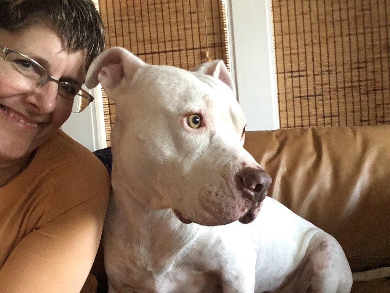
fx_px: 349
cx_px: 195
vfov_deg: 45.4
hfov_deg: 58.4
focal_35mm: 31
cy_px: 146
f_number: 2.4
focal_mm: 2.15
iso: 400
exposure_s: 1/30
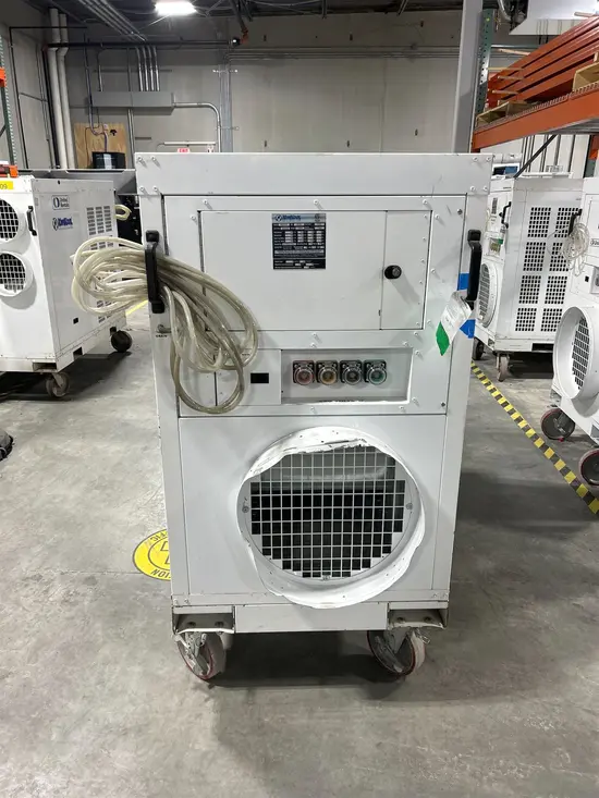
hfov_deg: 53.1
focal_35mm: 26
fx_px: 600
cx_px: 300
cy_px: 399
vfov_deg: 67.3
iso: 125
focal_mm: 5.7
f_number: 1.5
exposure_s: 1/120
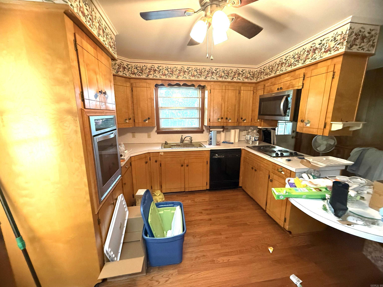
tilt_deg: -9.8
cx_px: 192
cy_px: 144
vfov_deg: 85.7
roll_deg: +1.9
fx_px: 155
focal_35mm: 14
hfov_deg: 102.1
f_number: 2.2
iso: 640
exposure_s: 1/60
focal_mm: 2.22
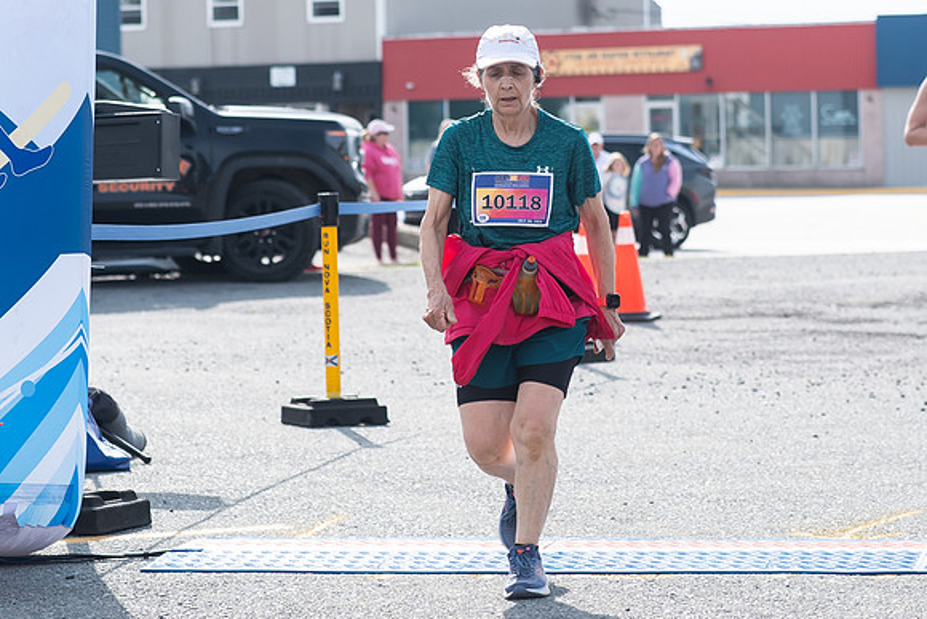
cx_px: 493
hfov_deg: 14.3
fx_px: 3695
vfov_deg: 9.5
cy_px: 109
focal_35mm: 143
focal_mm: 70
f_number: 4.5
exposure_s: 1/1600
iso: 250
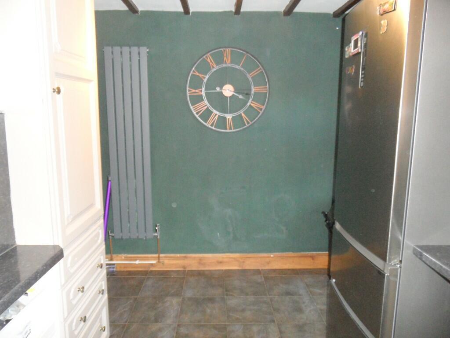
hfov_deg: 71.6
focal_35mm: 24
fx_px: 312
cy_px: 169
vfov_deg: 56.8
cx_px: 225
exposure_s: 1/30
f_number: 3.2
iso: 400
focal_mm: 3.9
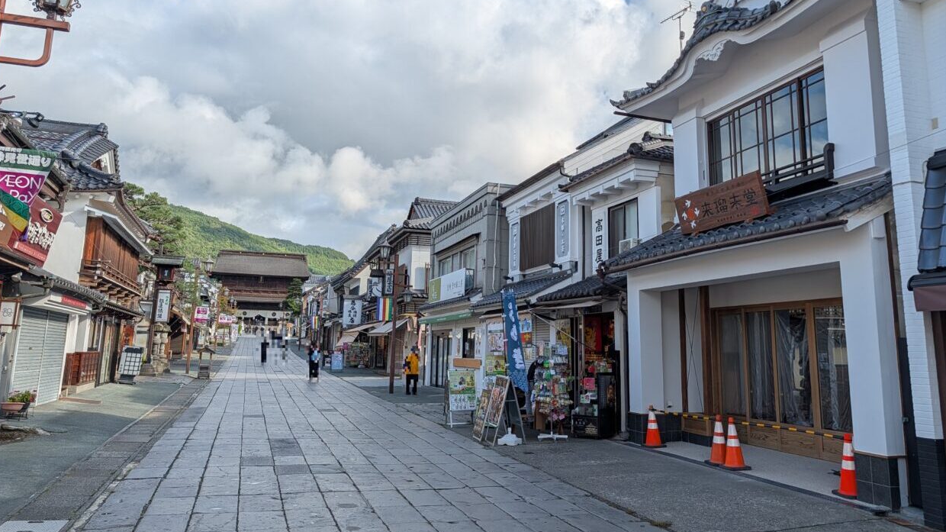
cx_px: 481
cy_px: 214
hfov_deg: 69.9
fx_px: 677
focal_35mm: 27
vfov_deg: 42.7
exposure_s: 1/1462
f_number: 1.68
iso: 21
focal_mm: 6.9
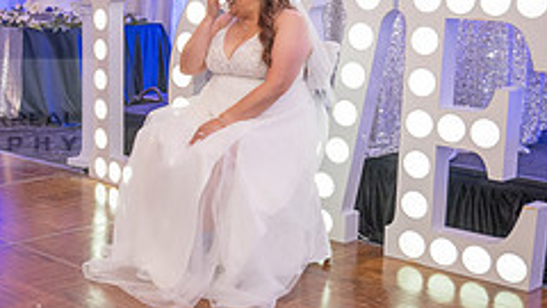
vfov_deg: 17.0
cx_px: -96
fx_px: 1030
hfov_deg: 26.7
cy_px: 113
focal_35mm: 71
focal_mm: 28
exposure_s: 1/200
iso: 1600
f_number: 3.5
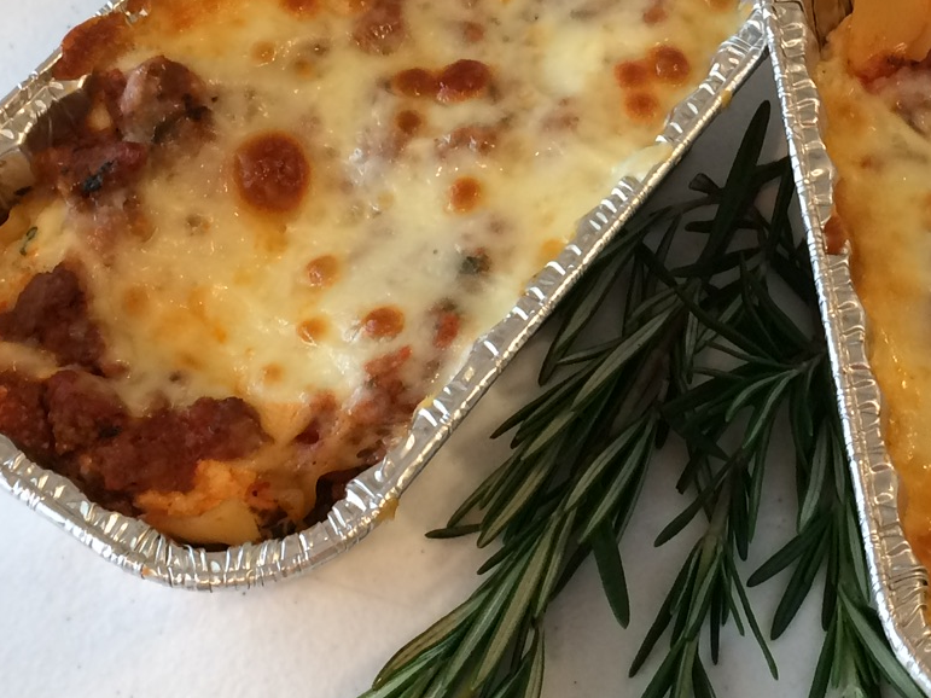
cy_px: 31
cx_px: 703
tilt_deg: -53.9
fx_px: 2071
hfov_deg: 25.0
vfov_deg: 18.7
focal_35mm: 77
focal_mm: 4.15
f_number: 2.2
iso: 50
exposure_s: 1/30
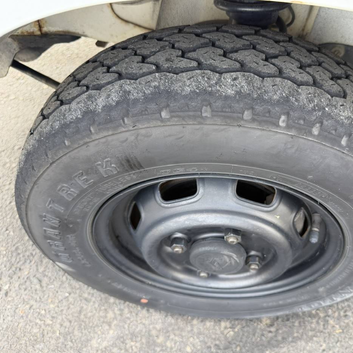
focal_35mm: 29
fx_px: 335
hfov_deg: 54.9
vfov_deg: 55.6
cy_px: 175
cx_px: 224
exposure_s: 1/192
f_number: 1.78
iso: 100
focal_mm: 6.76
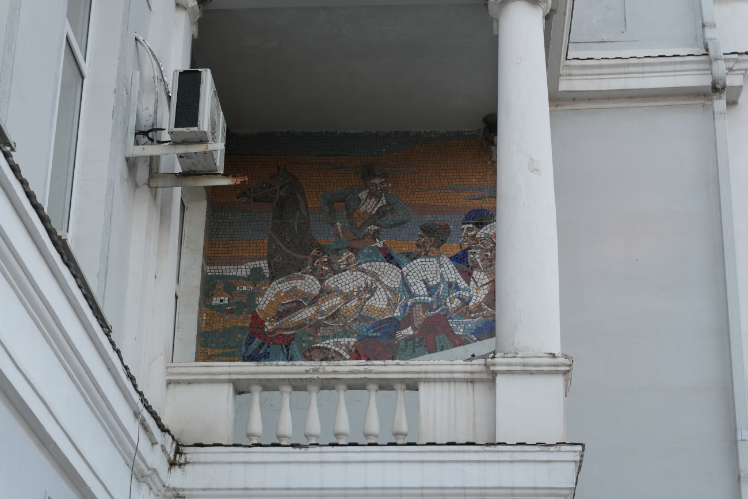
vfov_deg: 18.2
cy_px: 250
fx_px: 1558
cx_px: 374
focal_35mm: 75
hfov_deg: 27.0
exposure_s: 1/160
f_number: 5.6
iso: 1000
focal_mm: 50
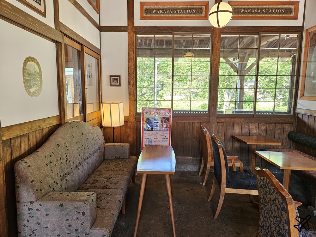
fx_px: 210
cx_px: 158
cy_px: 118
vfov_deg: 58.9
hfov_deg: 73.9
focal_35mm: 23
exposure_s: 1/120
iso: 200
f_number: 1.8
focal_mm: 5.4
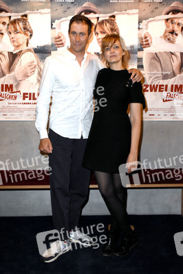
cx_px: 92
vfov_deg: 49.6
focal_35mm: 39
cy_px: 137
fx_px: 298
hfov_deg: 34.2
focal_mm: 26
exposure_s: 1/125
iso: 3200
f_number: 6.3
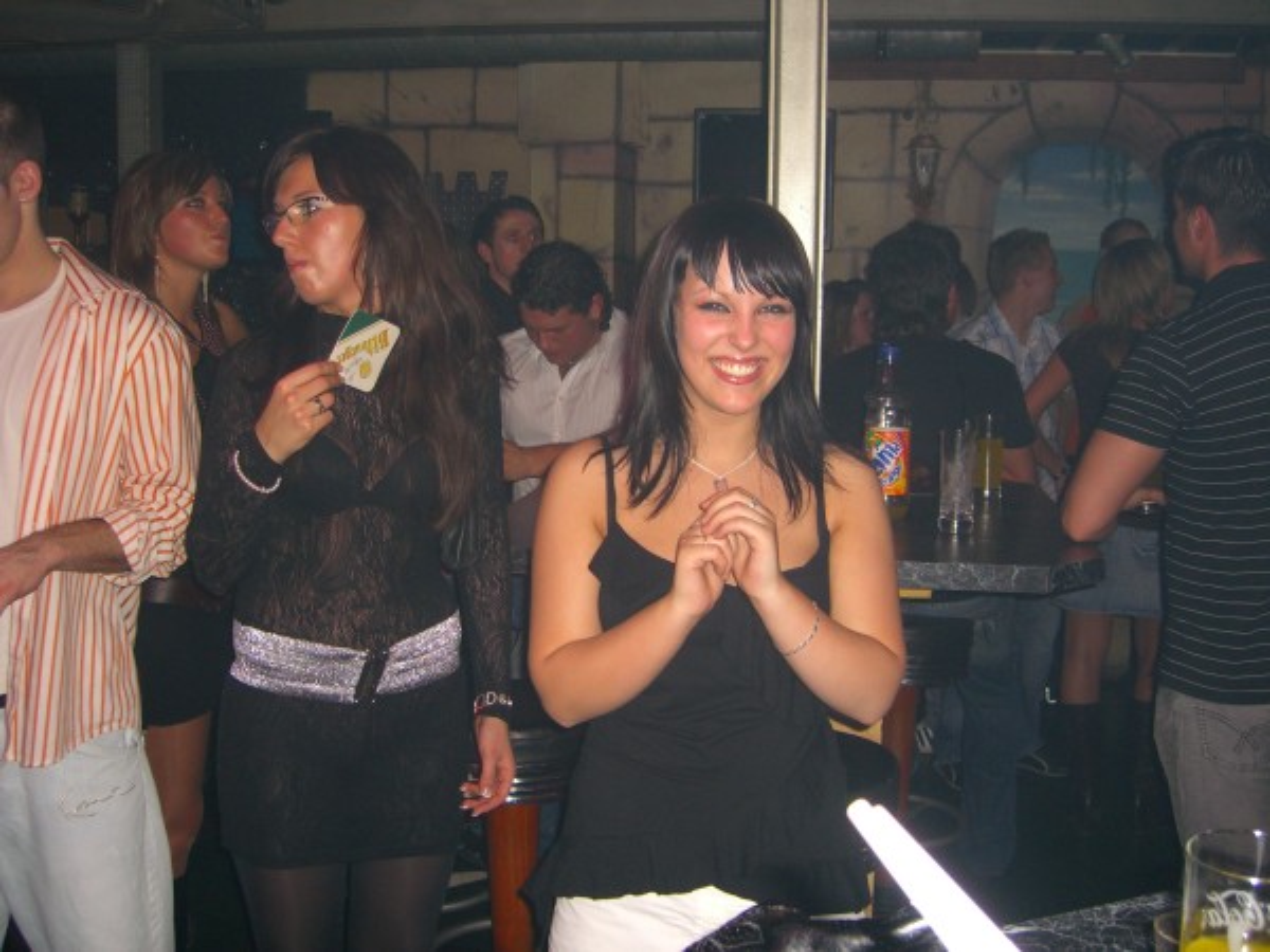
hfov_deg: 49.0
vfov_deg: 37.7
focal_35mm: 38
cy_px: 476
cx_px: 635
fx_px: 1394
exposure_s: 1/60
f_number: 2.8
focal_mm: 7.9
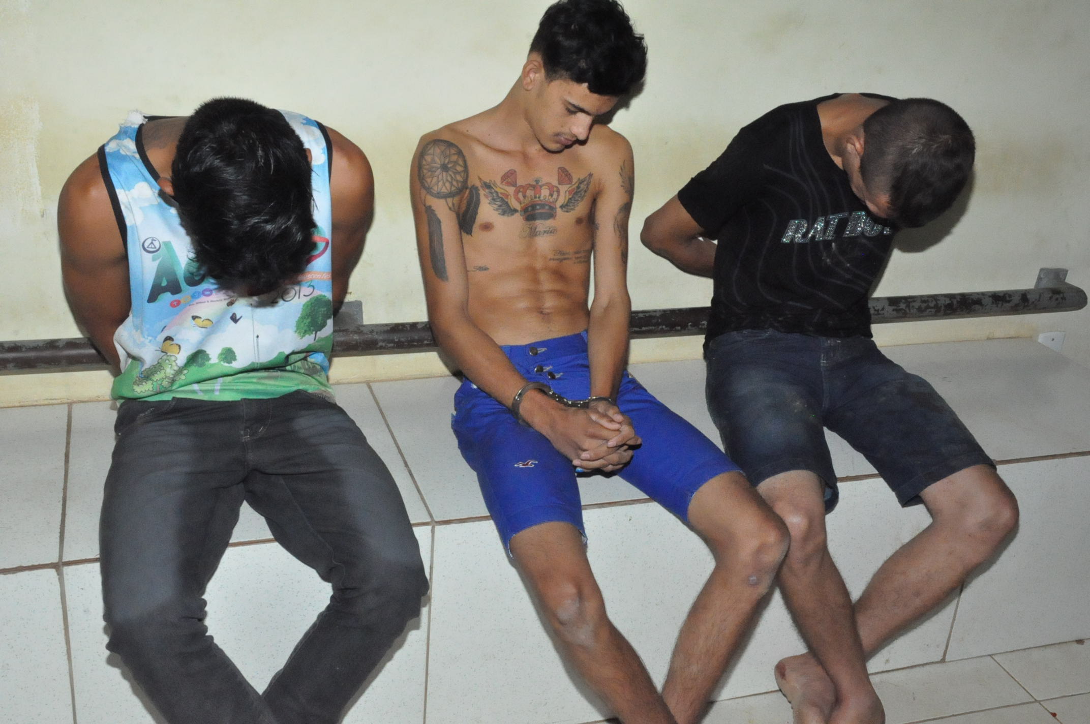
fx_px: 1134
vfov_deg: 35.4
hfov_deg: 51.3
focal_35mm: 38
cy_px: 362
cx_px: 545
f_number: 18
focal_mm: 25
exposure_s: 1/200
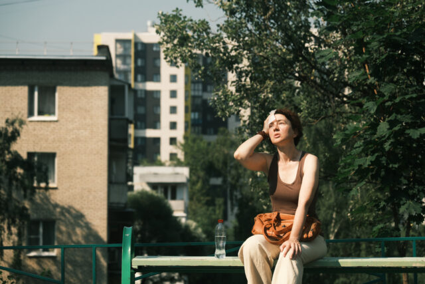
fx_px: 1346
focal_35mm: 114
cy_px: 142
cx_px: 212
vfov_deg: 12.0
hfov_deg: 17.9
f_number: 4
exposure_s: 1/50
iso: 160
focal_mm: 76.3
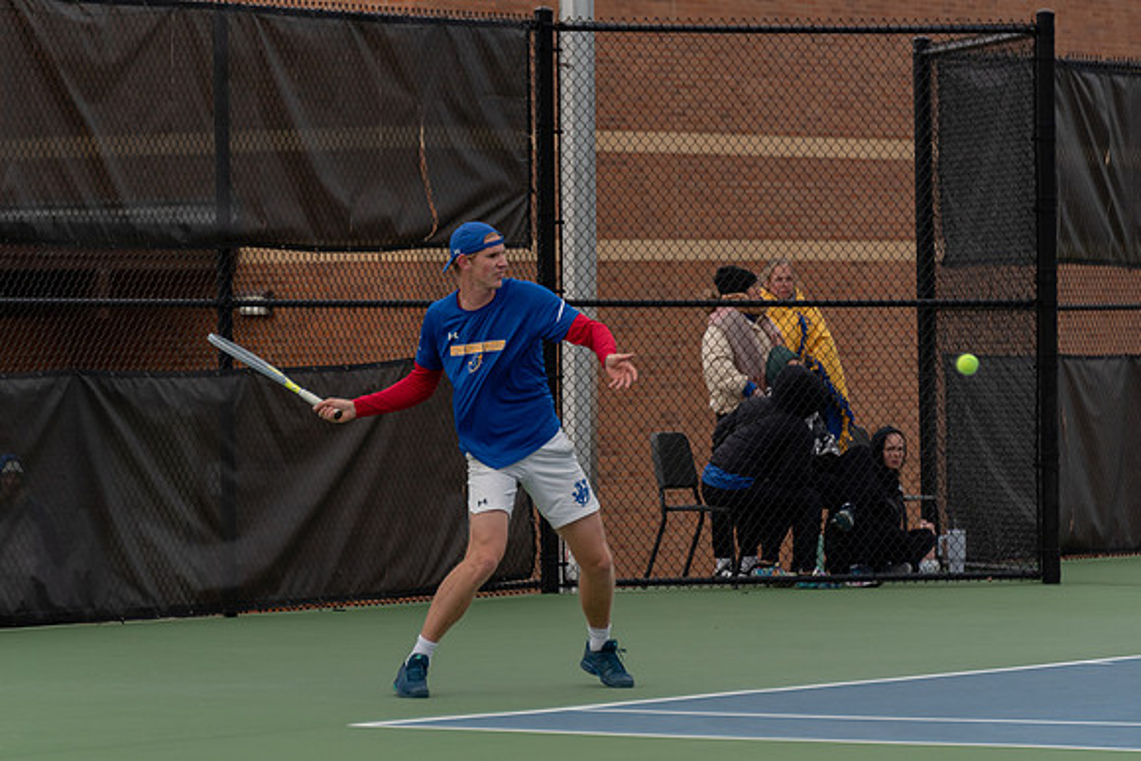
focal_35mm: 216
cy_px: 381
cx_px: 527
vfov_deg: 6.4
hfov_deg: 9.5
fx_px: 6844
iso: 640
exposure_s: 1/1250
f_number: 5.6
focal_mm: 200
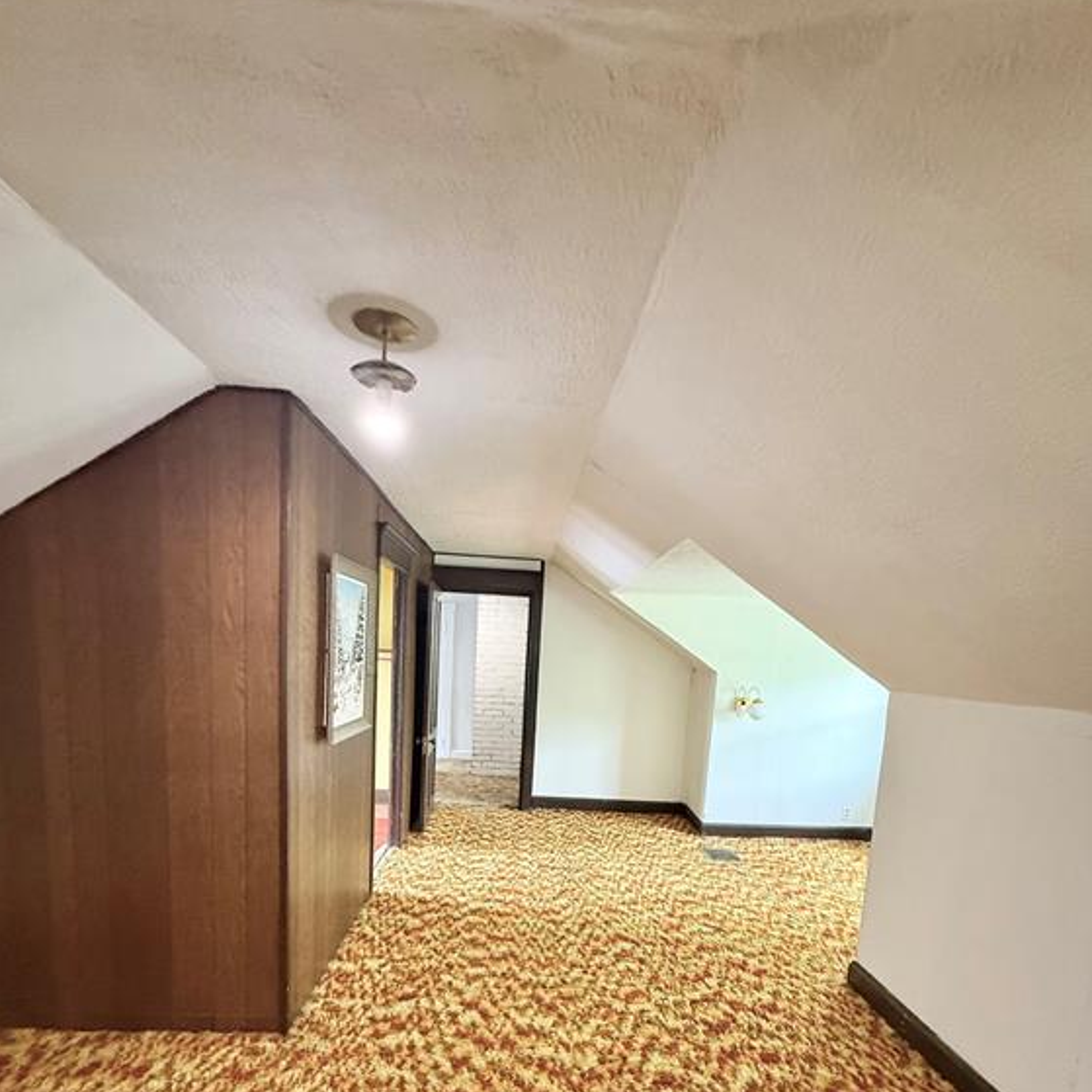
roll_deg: -2.2
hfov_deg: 84.0
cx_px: 547
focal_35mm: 17
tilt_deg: -8.9
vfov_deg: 81.3
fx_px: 607
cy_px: 725
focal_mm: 2.22
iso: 640
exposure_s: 1/60
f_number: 2.2
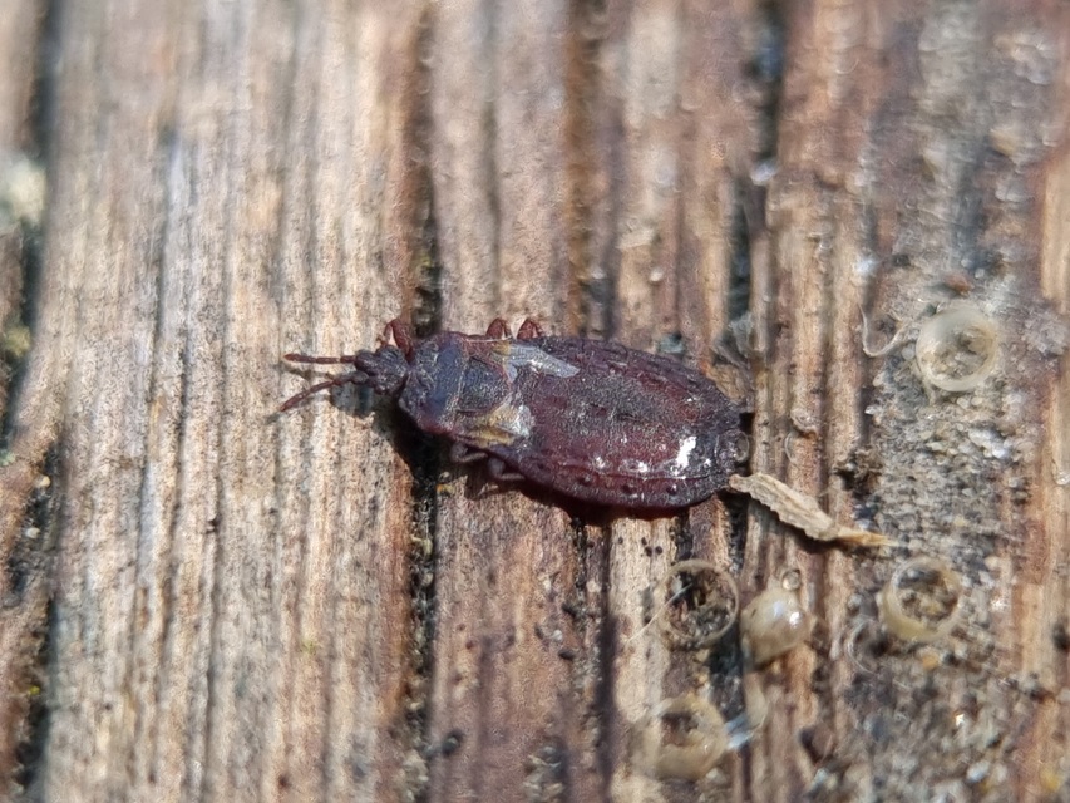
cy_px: 402
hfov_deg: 67.3
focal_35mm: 26
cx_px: 535
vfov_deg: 53.1
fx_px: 804
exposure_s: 1/50
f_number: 1.8
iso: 100
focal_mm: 5.4
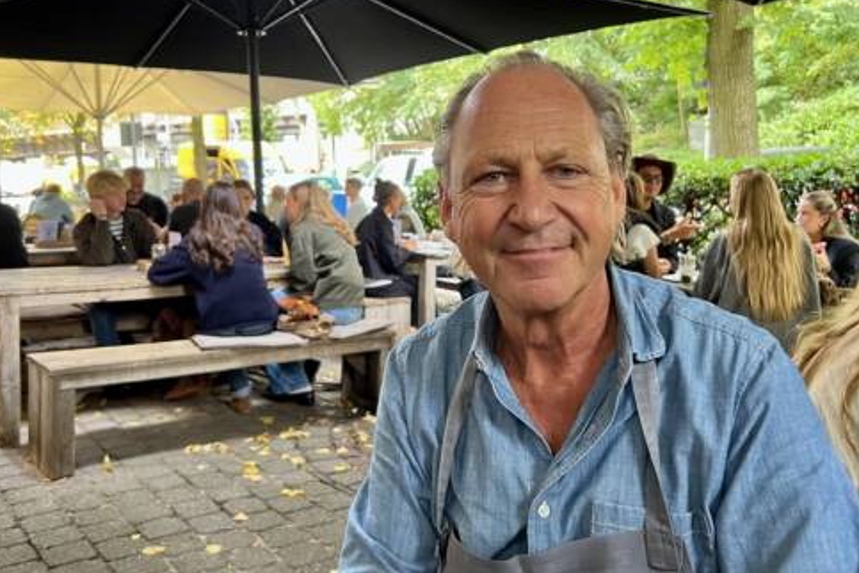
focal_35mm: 28
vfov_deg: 46.4
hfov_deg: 65.5
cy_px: 284
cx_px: 423
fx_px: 668
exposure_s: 1/90
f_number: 1.5
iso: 125
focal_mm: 5.7
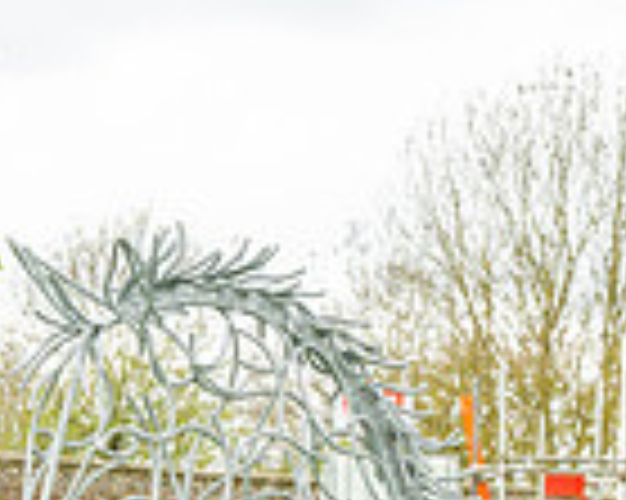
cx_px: 530
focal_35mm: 270
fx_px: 4999
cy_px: 986
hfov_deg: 7.2
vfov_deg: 5.6
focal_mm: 59
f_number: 8
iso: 400
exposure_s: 1/320
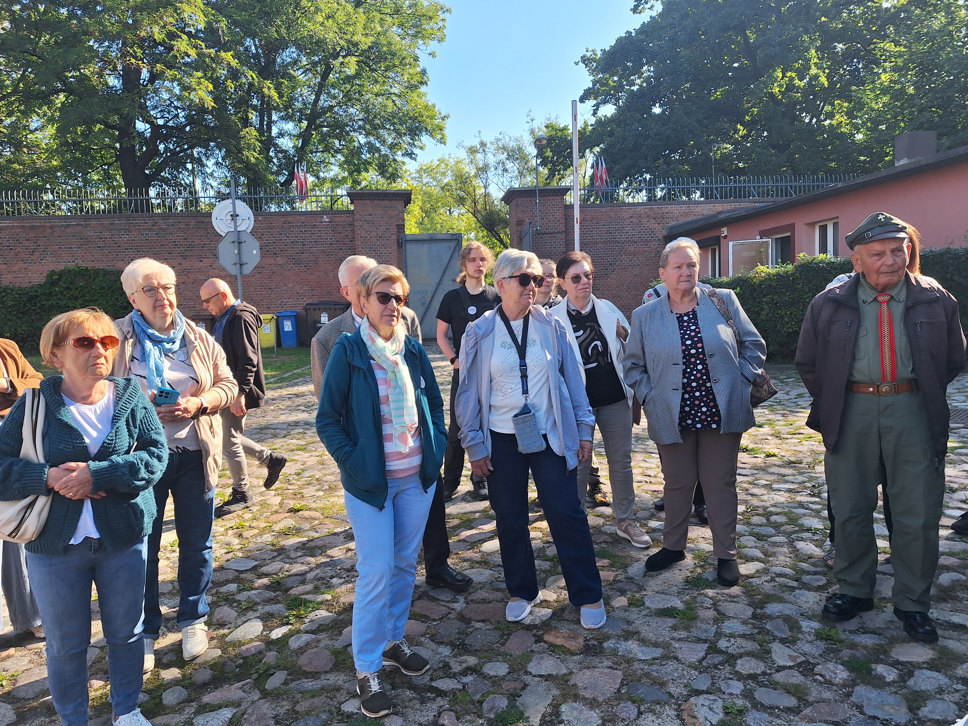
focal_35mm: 23
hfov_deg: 73.9
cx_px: 484
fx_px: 643
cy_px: 363
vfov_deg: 58.9
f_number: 1.8
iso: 40
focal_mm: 5.54
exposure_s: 1/910
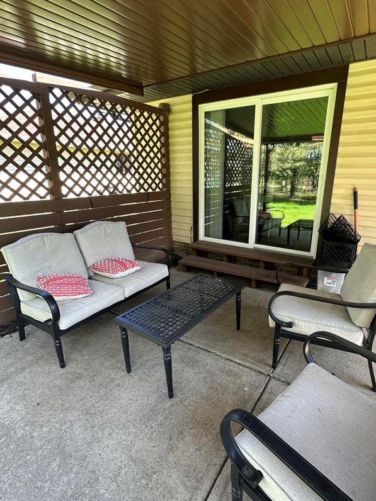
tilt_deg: -15.0
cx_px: 210
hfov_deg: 71.3
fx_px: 261
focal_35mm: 18
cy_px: 246
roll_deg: -1.5
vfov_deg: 87.7
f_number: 2.2
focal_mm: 2.22
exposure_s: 1/99
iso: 80
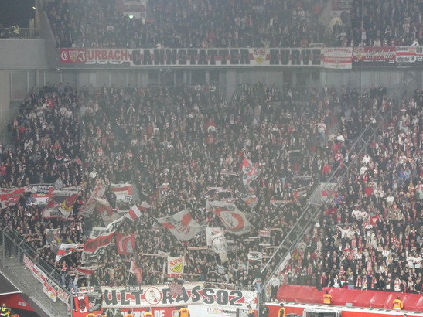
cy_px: 178
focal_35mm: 158
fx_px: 1930
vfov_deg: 9.4
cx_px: 178
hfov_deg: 12.5
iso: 800
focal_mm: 24.2
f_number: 5.3
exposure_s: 1/80
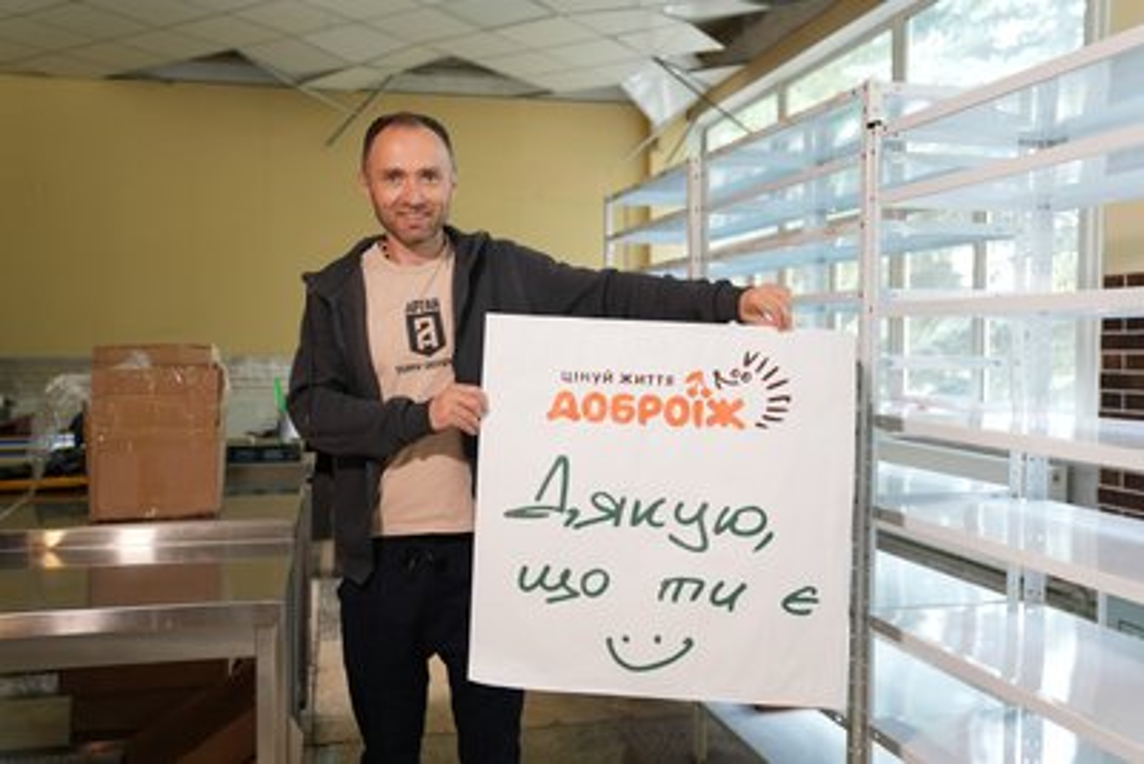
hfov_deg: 57.2
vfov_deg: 40.0
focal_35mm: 33
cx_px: 572
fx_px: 1049
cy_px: 382
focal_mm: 33
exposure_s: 1/50
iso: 640
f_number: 2.8
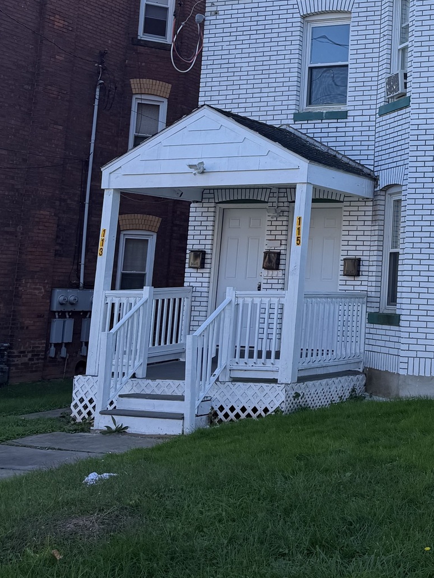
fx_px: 903
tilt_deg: +8.1
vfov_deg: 34.9
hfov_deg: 25.2
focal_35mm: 54
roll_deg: -2.0
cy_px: 159
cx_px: 468
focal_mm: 6.76
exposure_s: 1/1361
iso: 80
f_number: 1.78
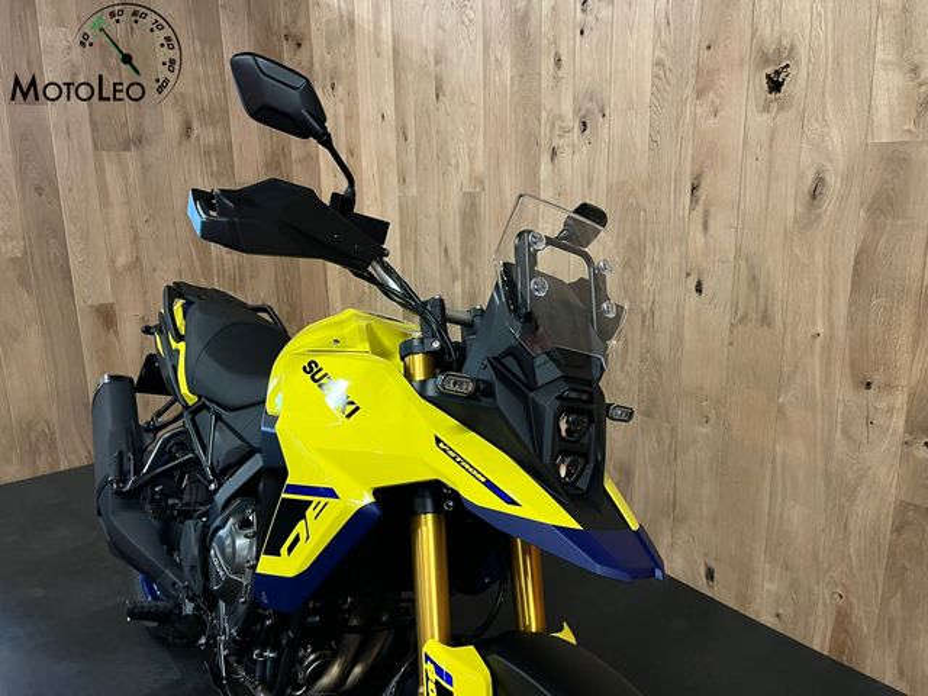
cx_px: 464
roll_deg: +0.3
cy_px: 348
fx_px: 697
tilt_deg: -13.6
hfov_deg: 67.3
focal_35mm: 26
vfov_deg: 53.1
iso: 400
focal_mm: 5.1
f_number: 1.6
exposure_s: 1/33
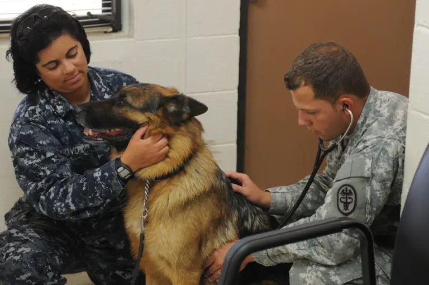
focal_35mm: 84
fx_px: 1000
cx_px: 214
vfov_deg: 16.2
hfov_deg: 24.2
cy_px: 142
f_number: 2.8
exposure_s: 1/40
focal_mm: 56
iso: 320
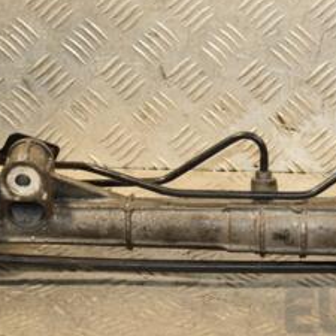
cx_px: 257
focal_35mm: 170
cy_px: 112
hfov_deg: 10.3
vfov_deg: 10.3
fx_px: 1867
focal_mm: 50
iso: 800
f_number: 5
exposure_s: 1/160
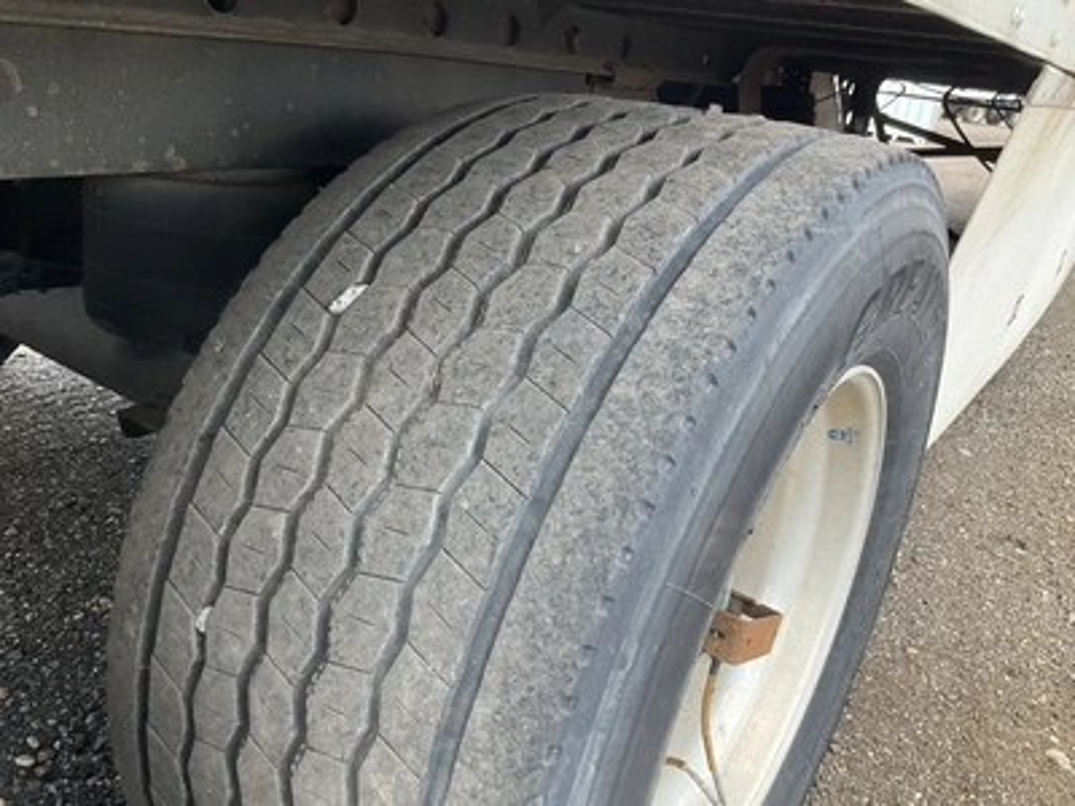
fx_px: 901
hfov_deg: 61.7
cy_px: 403
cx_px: 538
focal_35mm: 29
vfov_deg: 48.2
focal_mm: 3
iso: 32
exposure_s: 1/123
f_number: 1.8
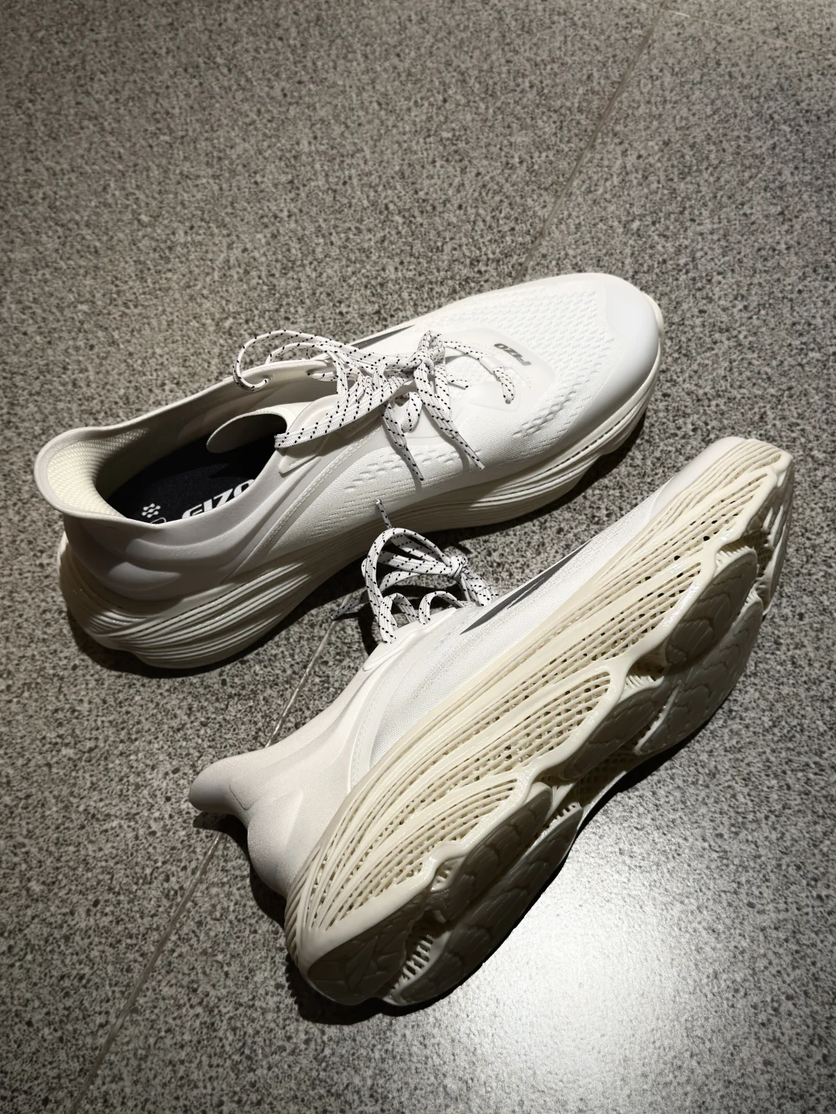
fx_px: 1127
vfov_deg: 52.6
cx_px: 418
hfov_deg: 40.7
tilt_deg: -64.5
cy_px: 557
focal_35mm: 35
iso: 80
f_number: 1.78
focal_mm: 6.76
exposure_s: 1/50
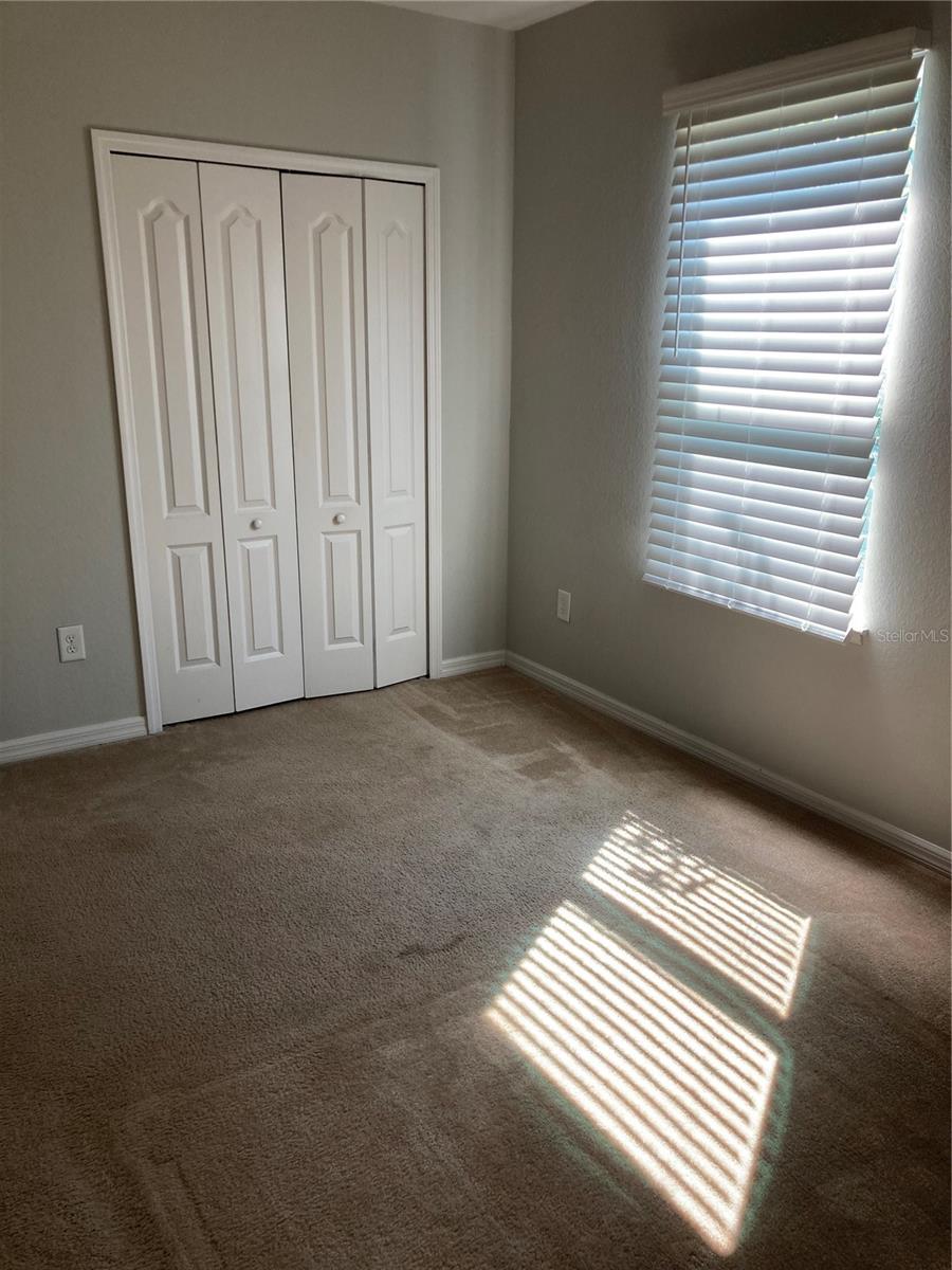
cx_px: 476
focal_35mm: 28
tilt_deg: -12.9
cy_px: 635
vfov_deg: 63.4
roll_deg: -0.4
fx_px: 1027
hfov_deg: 49.7
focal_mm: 3.99
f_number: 1.8
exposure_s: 1/121
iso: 50
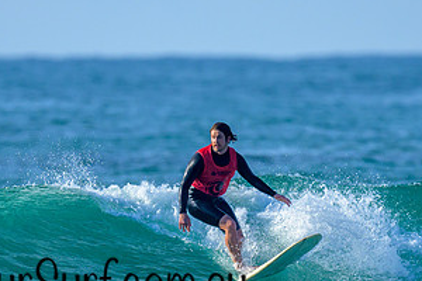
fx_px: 24908
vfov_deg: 0.6
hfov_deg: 1.0
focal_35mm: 2125
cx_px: 169
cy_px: 214
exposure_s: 1/2000
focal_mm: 800
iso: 320
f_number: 6.3
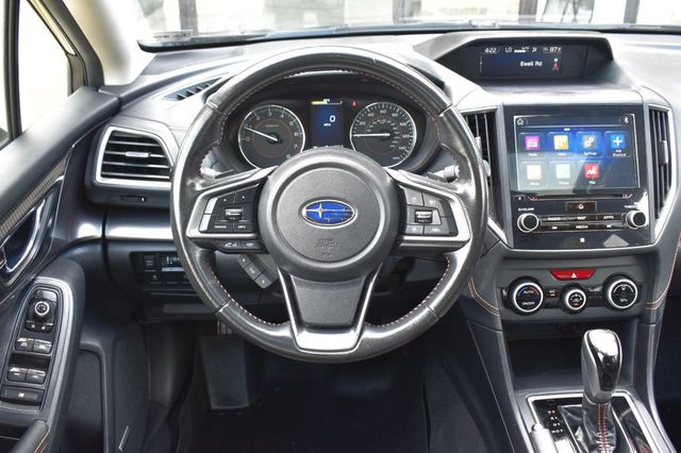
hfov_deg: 53.2
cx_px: 340
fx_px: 681
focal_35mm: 36
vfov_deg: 36.8
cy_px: 226
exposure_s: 1/25
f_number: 7.1
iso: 400
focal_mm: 24
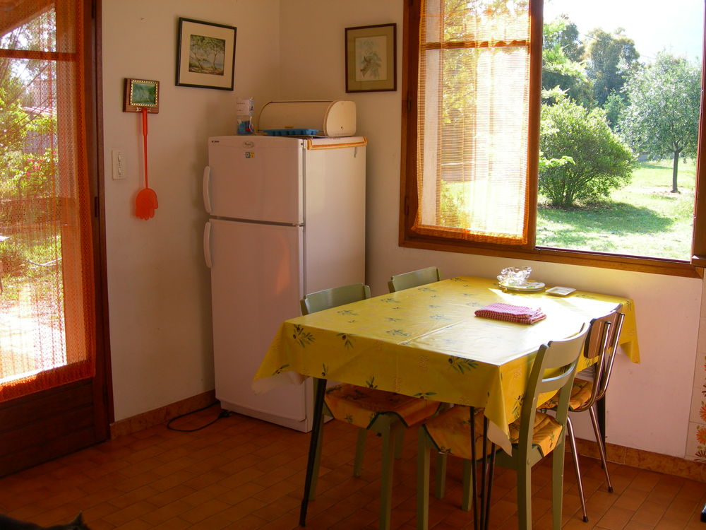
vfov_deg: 37.7
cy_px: 265
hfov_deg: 49.0
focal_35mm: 38
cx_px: 353
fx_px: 775
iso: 50
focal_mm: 7.8
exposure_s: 1/158
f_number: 2.8
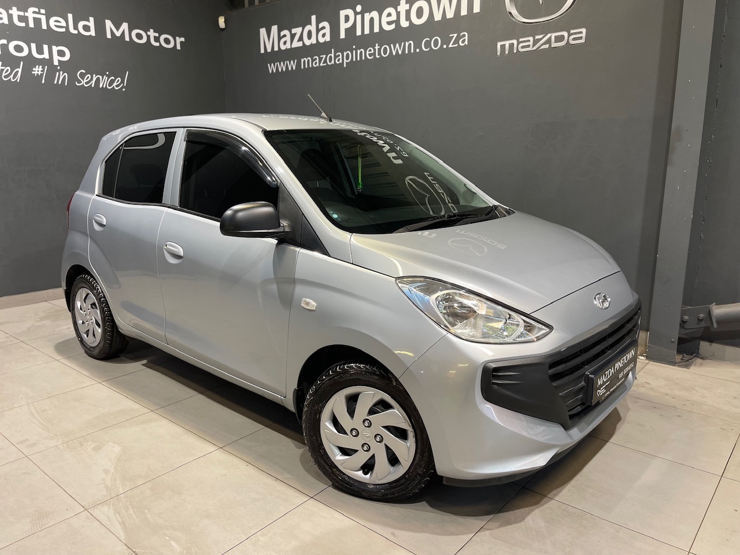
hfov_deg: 67.3
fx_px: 556
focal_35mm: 26
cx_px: 370
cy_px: 278
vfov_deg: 53.1
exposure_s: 1/50
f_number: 1.6
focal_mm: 5.1
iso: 80
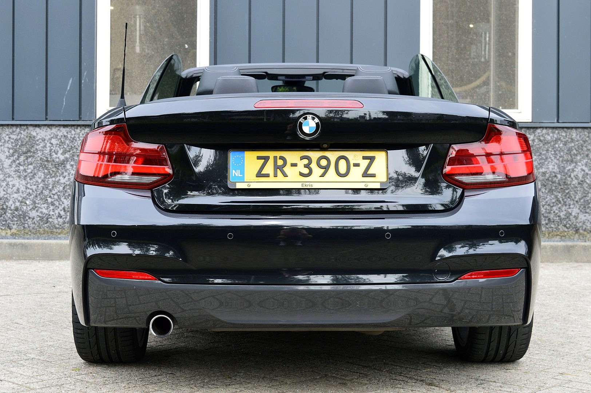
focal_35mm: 63
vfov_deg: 21.5
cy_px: 196
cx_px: 296
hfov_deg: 31.9
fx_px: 1033
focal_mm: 42
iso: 400
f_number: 9
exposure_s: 1/125
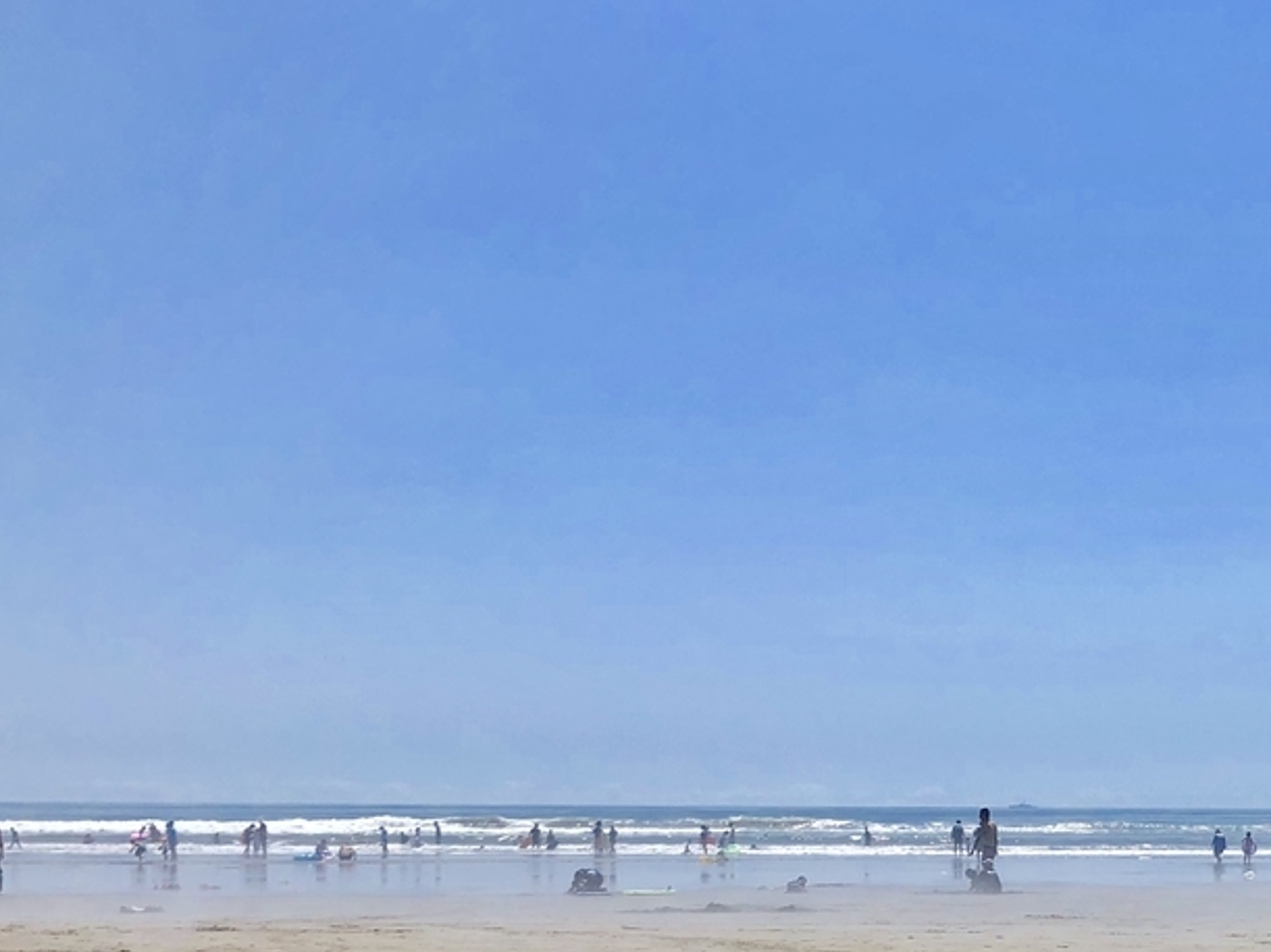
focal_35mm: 55
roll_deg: +0.7
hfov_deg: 33.2
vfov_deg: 25.6
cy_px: 888
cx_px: 1134
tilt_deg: -2.2
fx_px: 2019
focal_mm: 3.99
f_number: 1.8
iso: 20
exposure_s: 1/4367
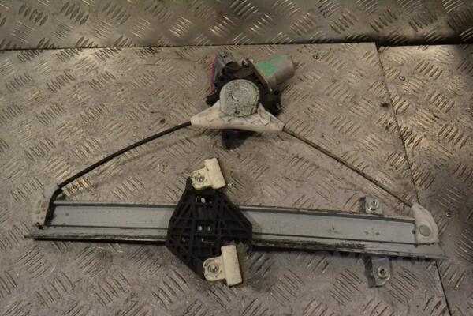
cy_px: 158
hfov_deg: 61.9
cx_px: 236
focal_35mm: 30
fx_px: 394
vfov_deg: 43.6
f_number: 11
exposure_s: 1/500
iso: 3200
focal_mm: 20
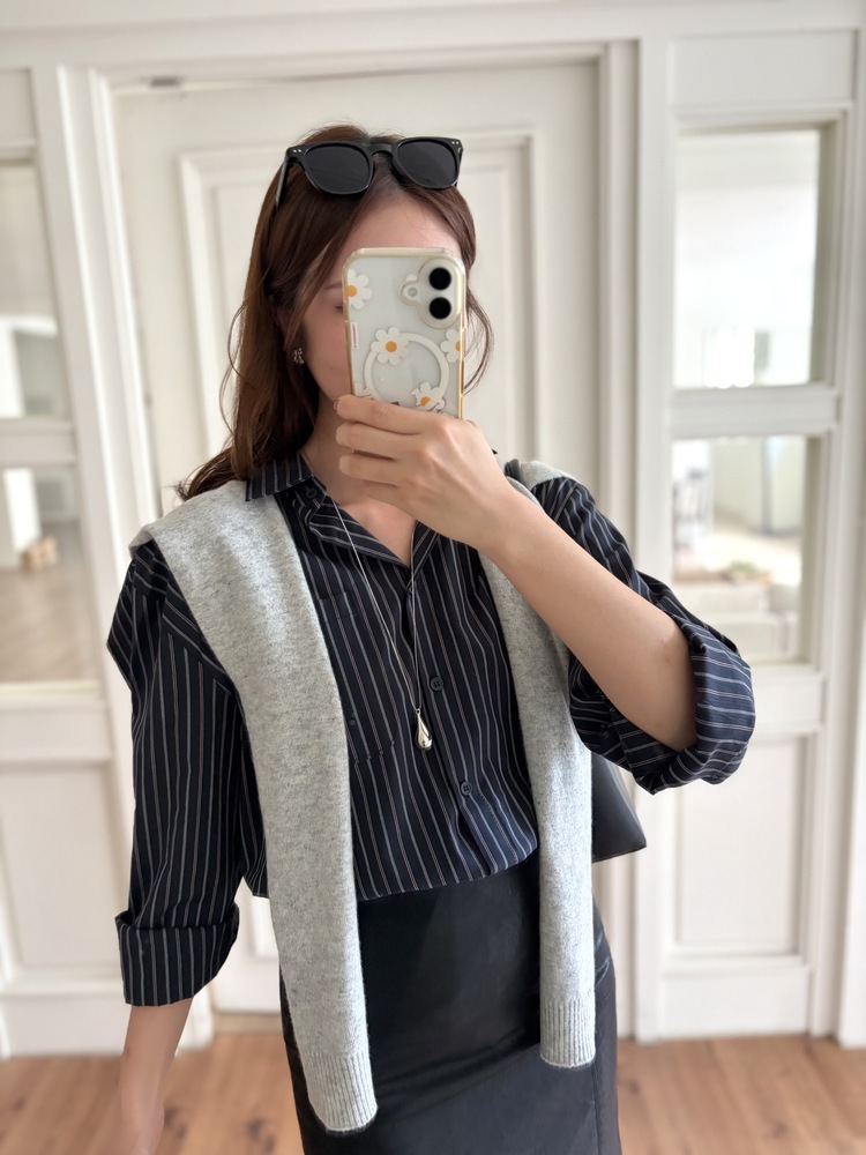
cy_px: 578
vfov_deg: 67.3
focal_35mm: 26
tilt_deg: -22.6
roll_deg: +2.0
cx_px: 433
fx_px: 867
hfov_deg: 53.1
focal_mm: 5.96
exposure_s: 1/60
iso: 500
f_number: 1.6
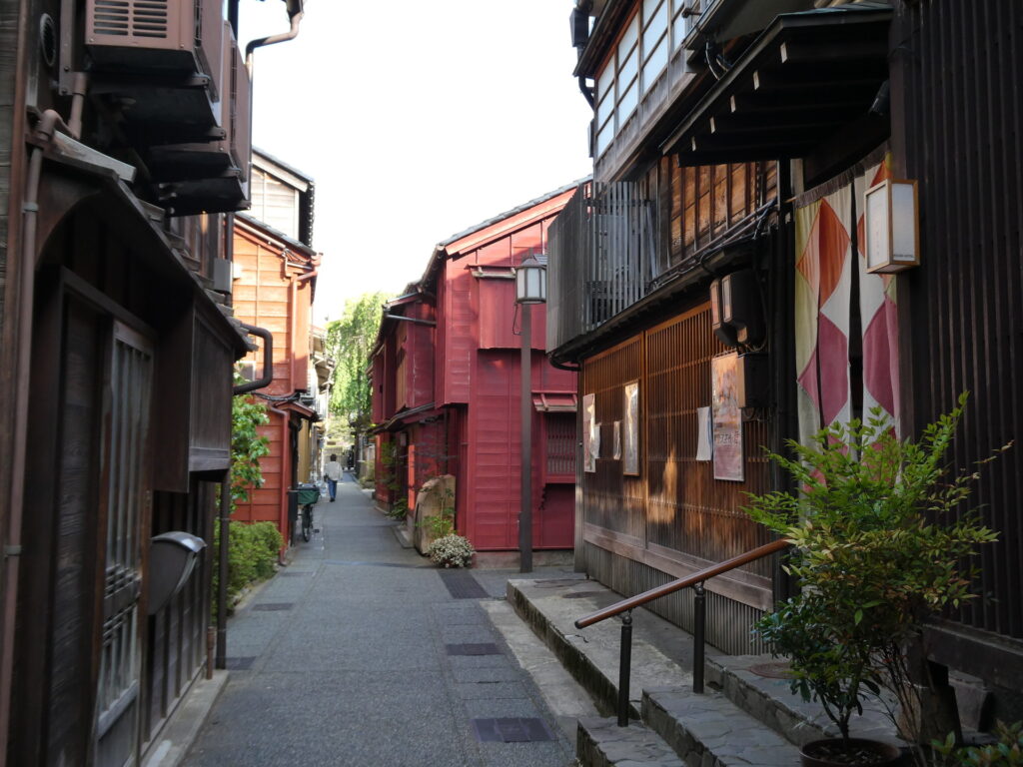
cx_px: 512
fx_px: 1034
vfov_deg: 40.7
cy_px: 384
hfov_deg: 52.6
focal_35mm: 35
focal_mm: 6.3
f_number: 3.7
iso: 80
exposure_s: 1/100
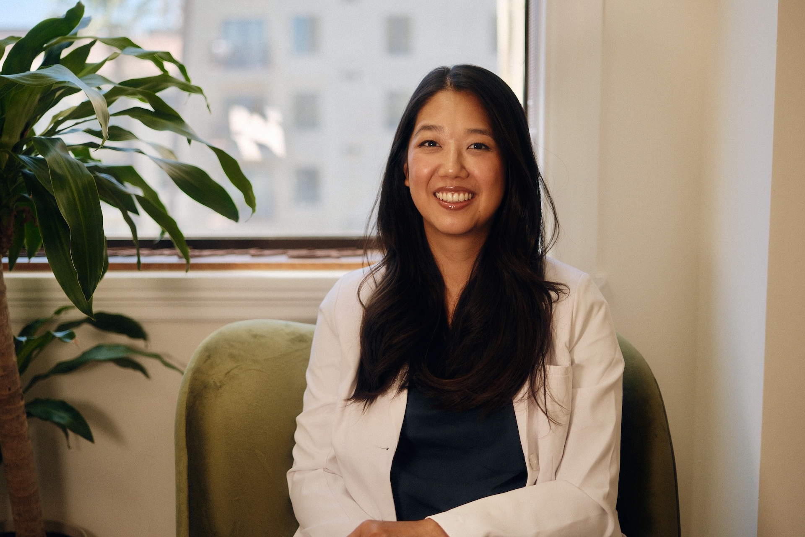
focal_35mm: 50
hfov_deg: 39.6
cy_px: 268
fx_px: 1118
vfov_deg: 27.0
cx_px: 402
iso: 640
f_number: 1.4
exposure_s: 1/2500
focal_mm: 33
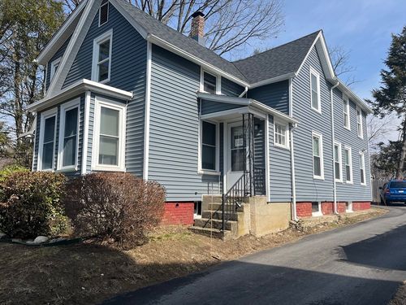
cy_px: 152
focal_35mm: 26
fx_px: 305
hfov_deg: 67.3
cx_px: 203
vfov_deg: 53.1
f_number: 1.6
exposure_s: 1/3521
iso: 50
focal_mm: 5.1
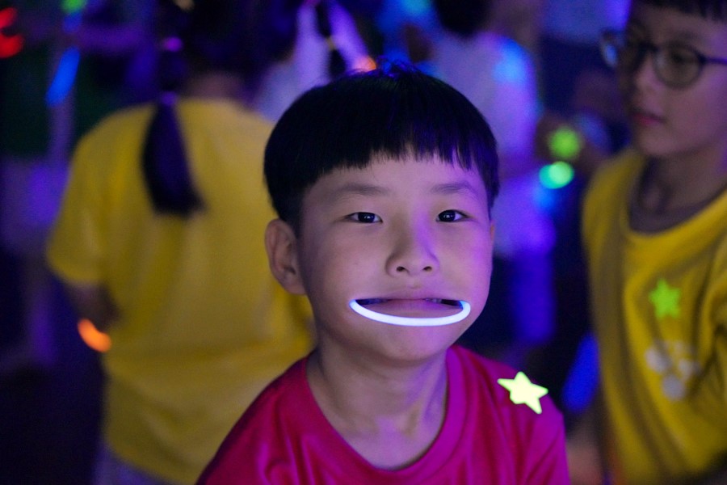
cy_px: 242
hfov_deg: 28.8
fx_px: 1414
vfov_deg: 19.5
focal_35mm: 70
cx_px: 364
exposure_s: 1/100
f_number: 2.8
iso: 12800
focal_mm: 70
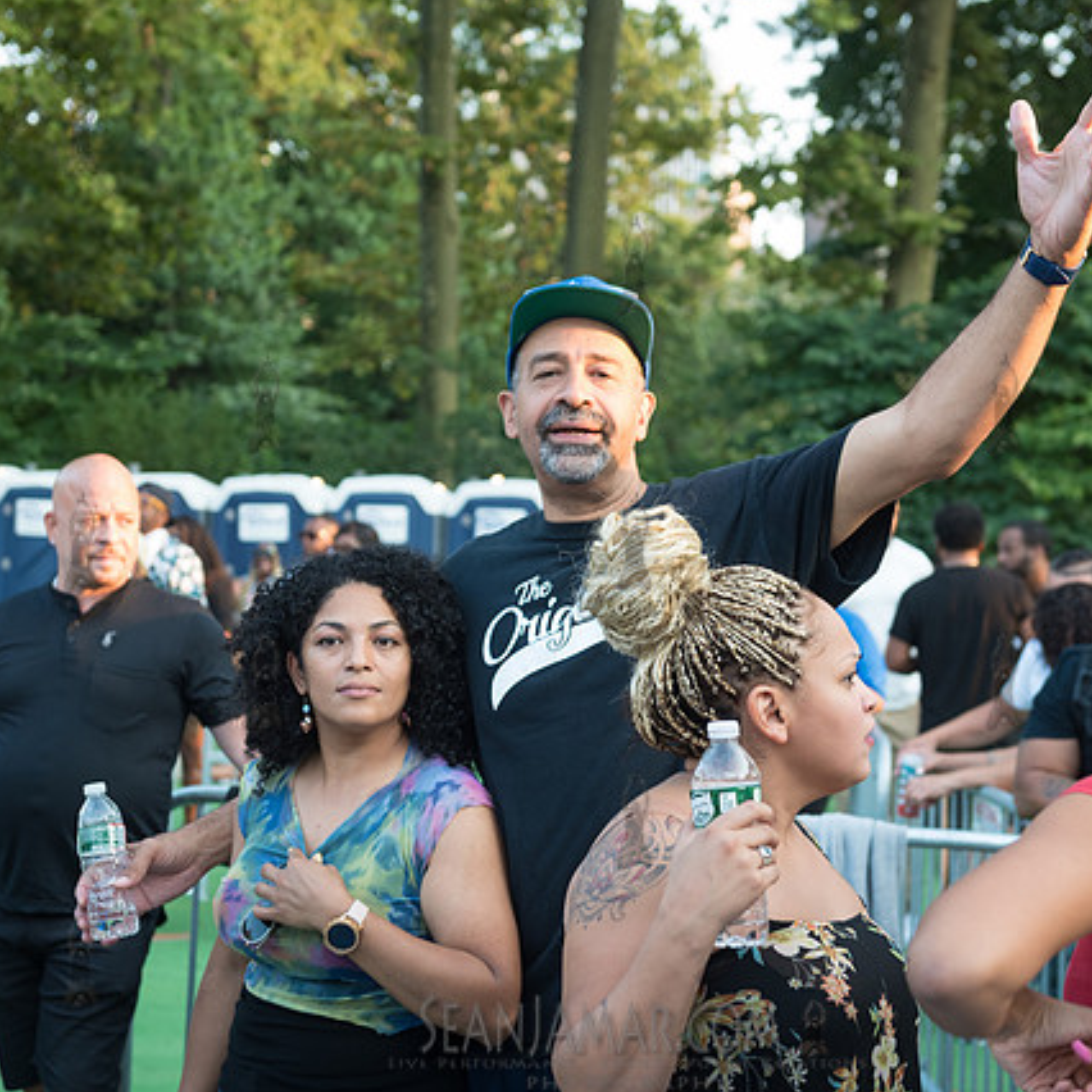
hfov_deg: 27.7
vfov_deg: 27.7
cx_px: 548
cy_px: 541
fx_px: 2213
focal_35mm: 62
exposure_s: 1/160
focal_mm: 48
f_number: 4
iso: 500
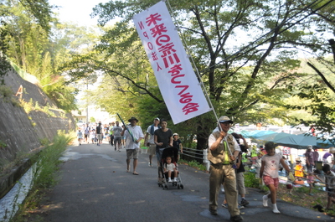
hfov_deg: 45.0
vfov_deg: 30.7
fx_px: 404
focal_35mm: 44
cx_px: 168
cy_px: 111
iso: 1000
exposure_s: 1/800
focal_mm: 29
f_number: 4
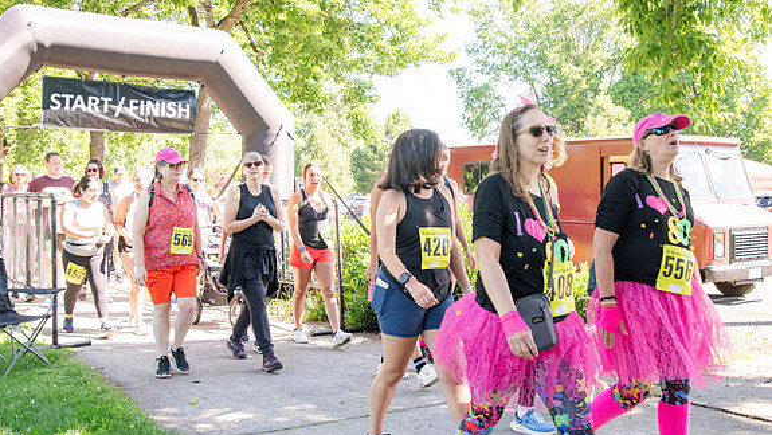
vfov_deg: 31.2
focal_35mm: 38
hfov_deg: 52.8
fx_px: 778
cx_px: 384
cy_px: 184
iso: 500
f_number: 3.5
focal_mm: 24
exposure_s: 1/400
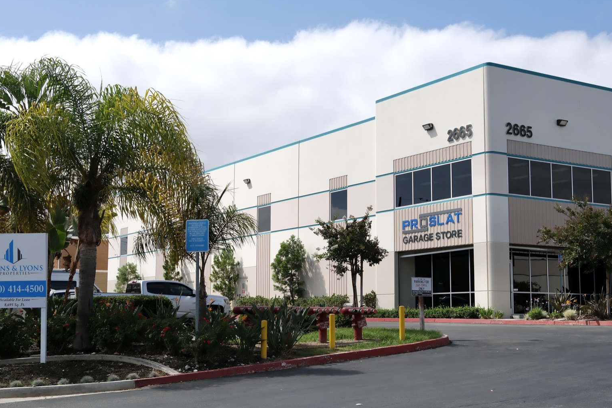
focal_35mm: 46
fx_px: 782
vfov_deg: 29.2
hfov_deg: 42.7
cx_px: 291
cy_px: 214
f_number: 5.6
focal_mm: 23.5
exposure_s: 1/500
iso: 125
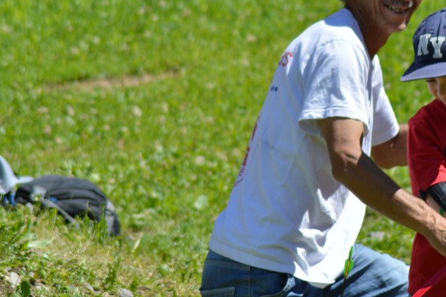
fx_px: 8538
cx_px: 315
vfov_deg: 2.0
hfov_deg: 3.0
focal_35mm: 690
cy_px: 118
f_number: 7.1
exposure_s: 1/400
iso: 100
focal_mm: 250
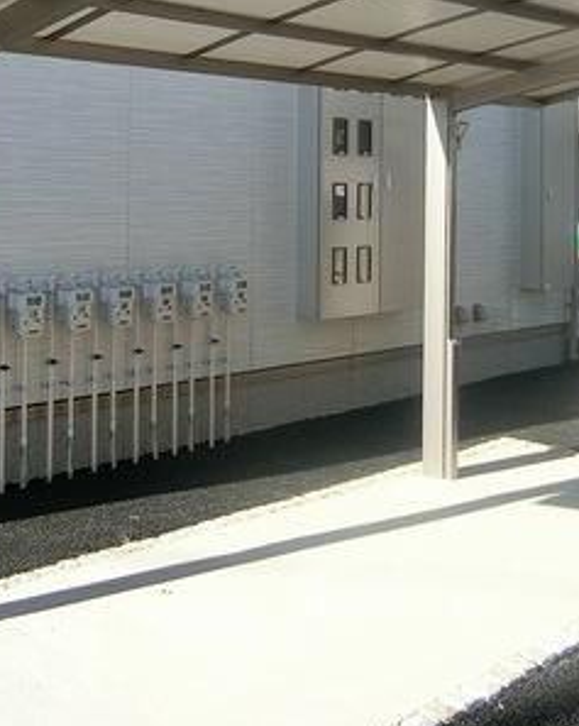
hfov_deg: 30.0
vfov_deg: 36.1
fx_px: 1073
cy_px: 147
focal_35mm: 50
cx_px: 198
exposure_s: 1/640
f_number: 2.7
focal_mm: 4.06
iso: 80
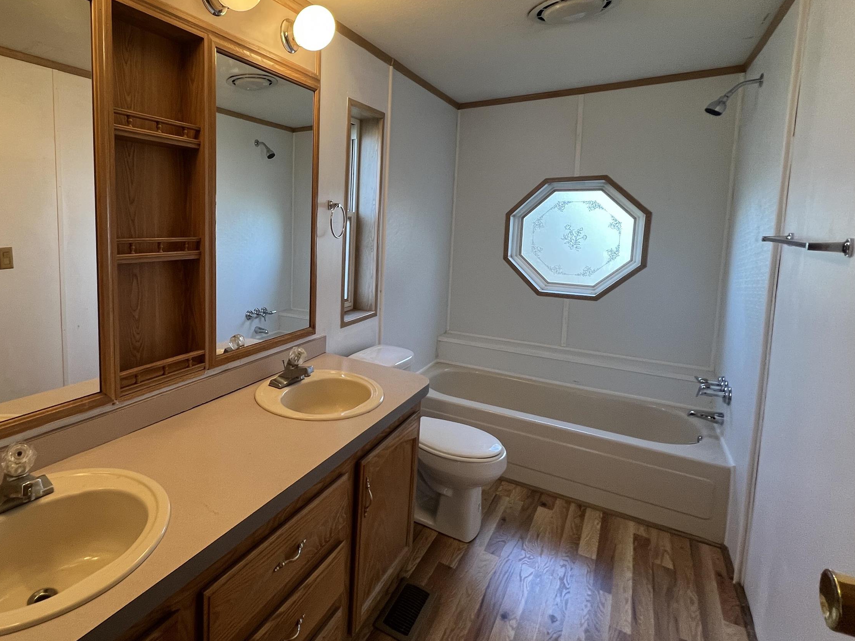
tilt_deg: -6.5
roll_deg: +0.0
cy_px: 273
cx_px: 267
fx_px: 445
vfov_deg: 71.2
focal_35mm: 18
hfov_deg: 83.9
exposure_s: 1/120
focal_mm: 1.57
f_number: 1.8
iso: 200
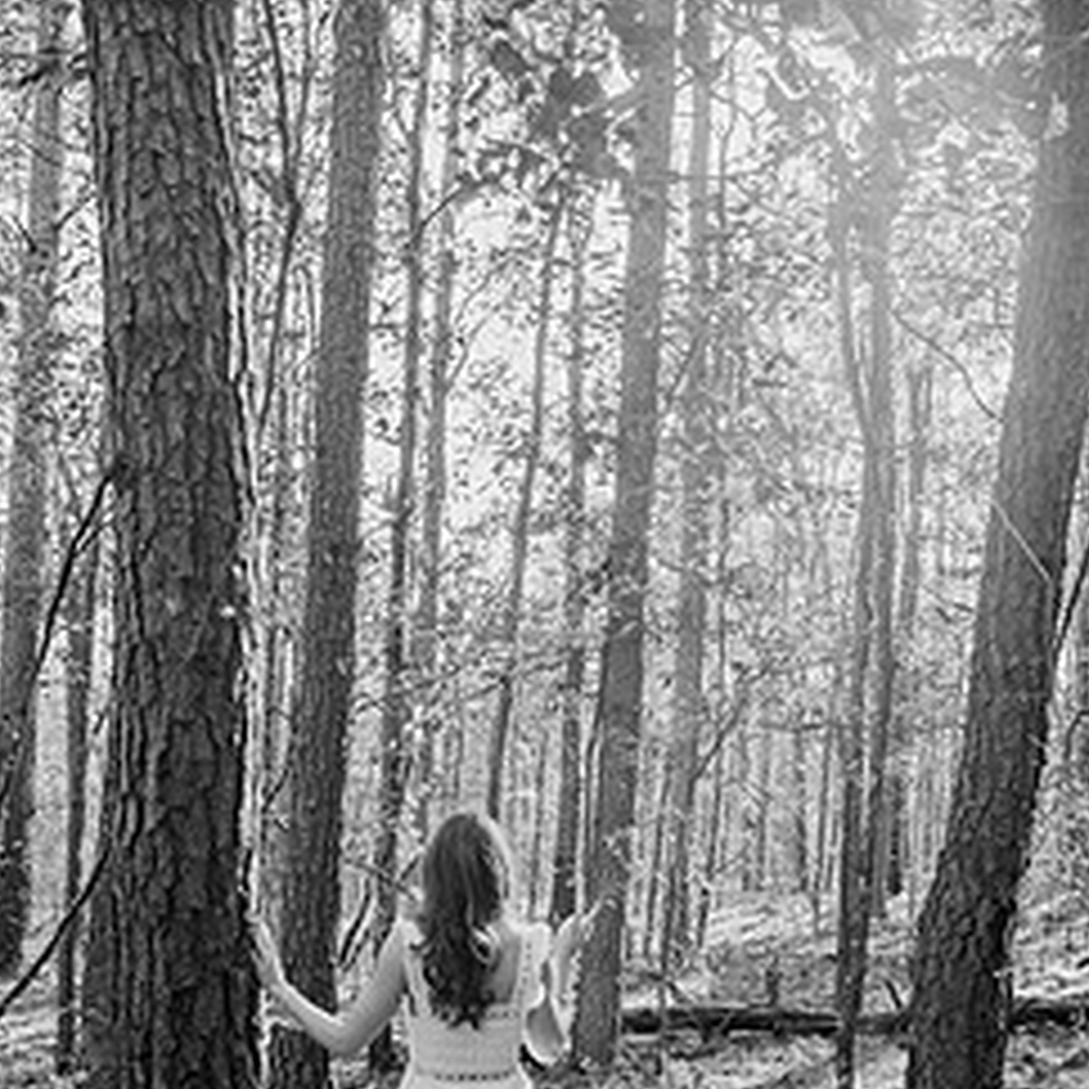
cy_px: 868
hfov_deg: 43.7
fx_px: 1353
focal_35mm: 38
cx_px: 446
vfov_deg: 42.0
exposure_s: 1/160
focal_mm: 24
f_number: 2.8
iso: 160
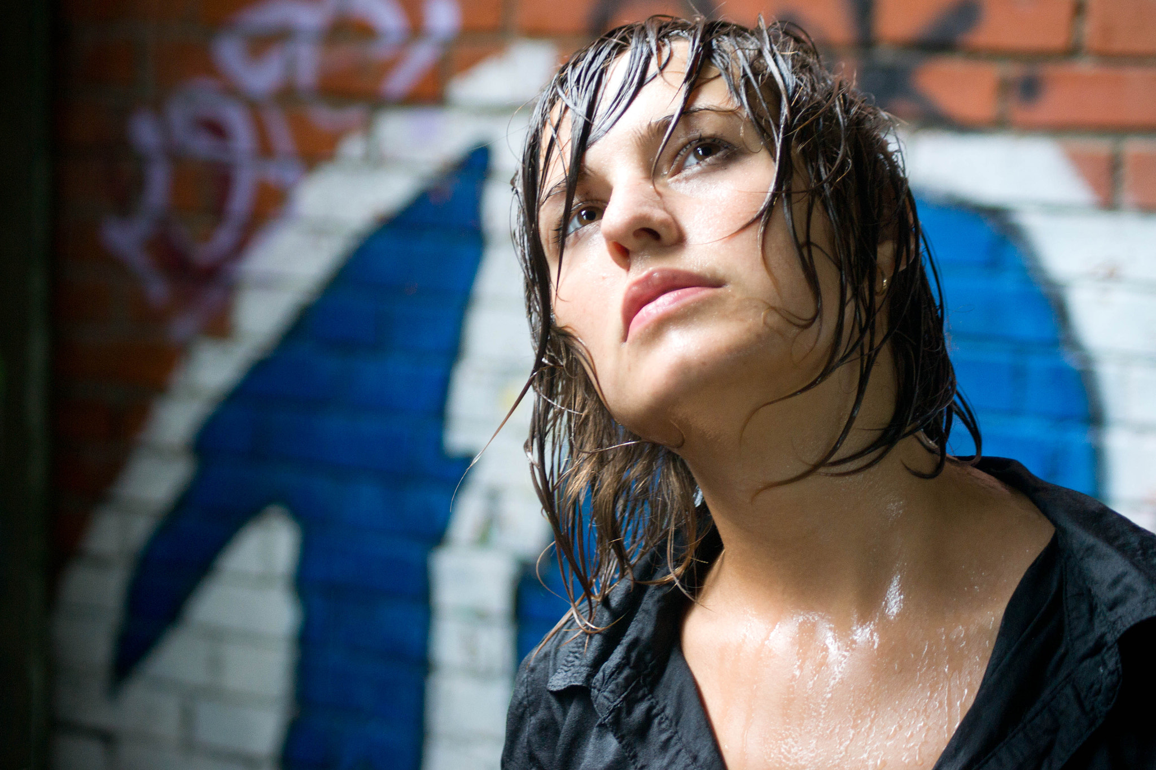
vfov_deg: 16.5
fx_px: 2648
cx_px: 578
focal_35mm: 82
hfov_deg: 24.6
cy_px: 385
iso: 800
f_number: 4
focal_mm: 55
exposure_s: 1/100
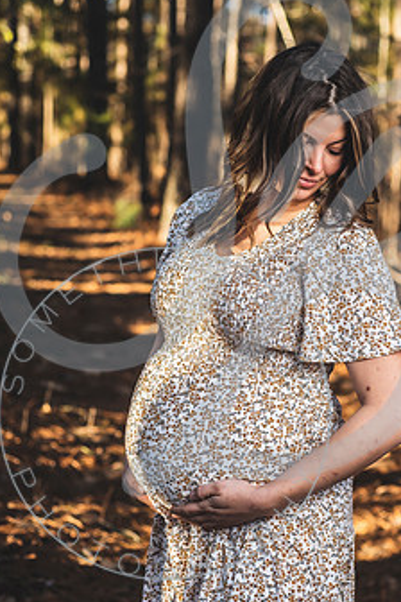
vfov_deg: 30.1
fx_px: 1119
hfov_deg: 20.3
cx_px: 245
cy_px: 278
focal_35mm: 67
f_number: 2.8
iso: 100
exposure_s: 1/200
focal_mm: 50
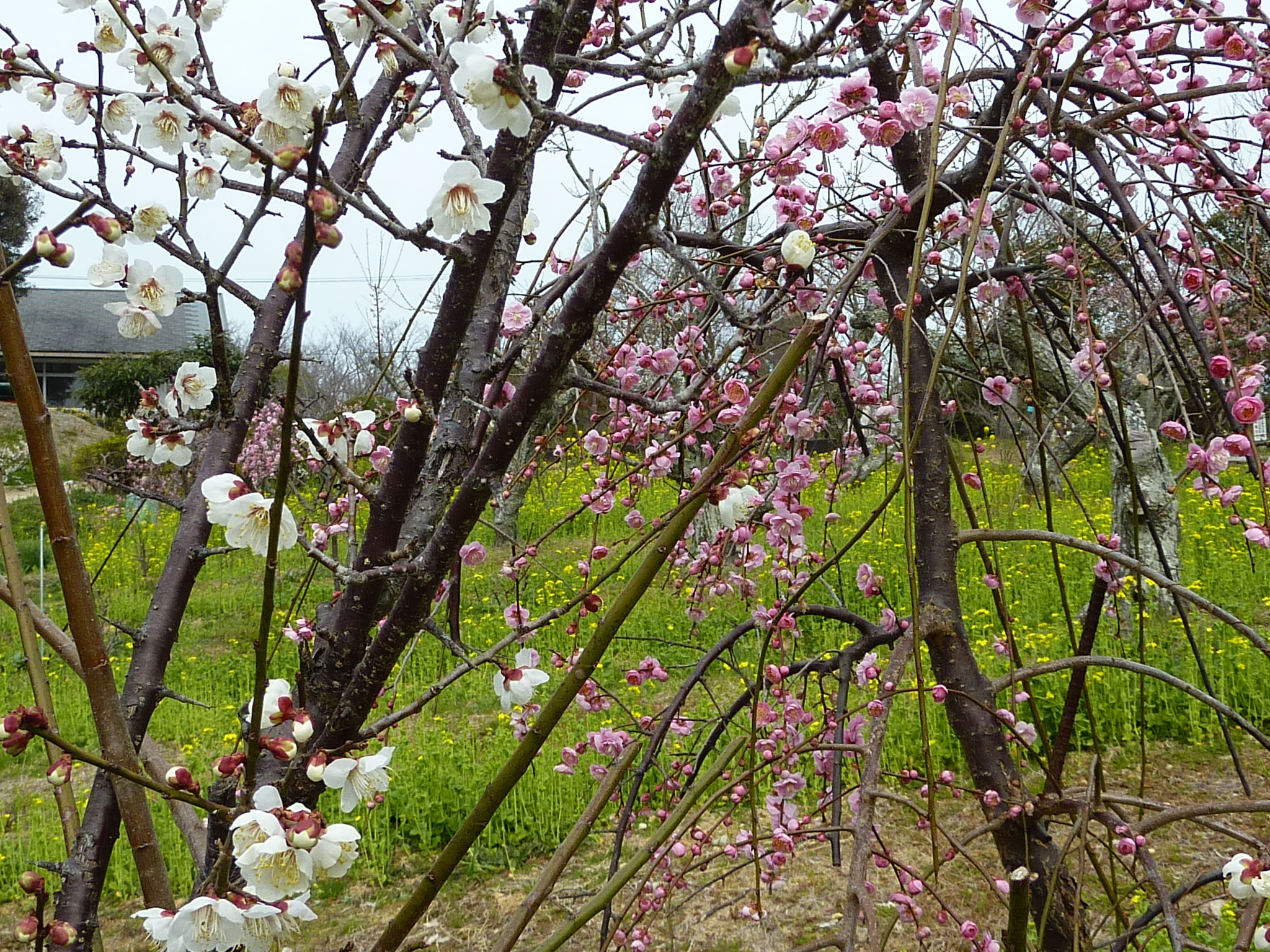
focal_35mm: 51
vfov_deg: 28.6
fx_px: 1871
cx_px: 635
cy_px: 476
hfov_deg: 37.5
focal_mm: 4.7
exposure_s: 1/400
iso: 80
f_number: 4
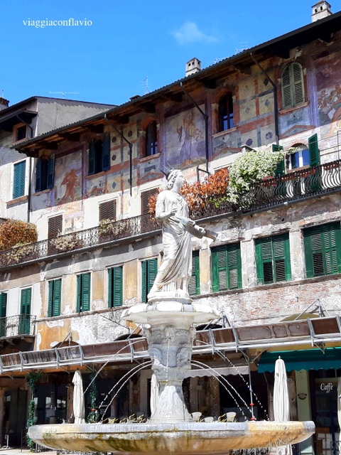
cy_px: 228
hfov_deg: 51.4
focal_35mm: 27
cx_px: 170
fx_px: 355
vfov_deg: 65.3
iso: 40
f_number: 1.7
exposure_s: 1/1131
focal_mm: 3.93
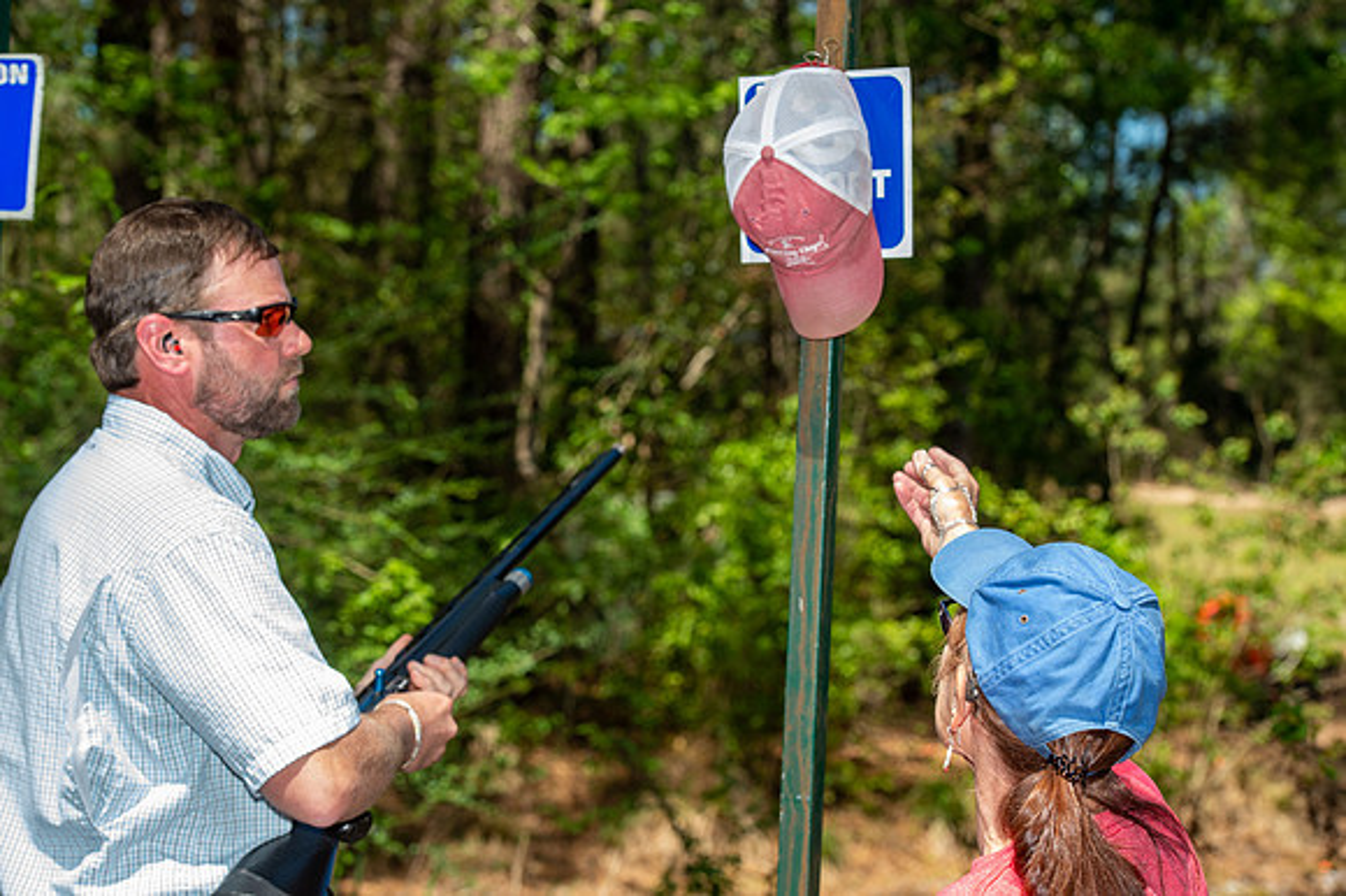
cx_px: 673
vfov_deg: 14.4
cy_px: 448
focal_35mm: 95
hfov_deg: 21.5
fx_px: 3550
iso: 200
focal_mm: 95
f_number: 8
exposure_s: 1/200
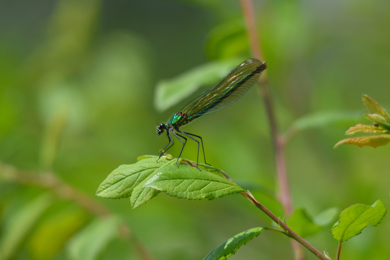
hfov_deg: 2.7
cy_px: 130
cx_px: 195
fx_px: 8178
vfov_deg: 1.8
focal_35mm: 755
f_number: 6.3
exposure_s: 1/800
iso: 200
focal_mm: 500
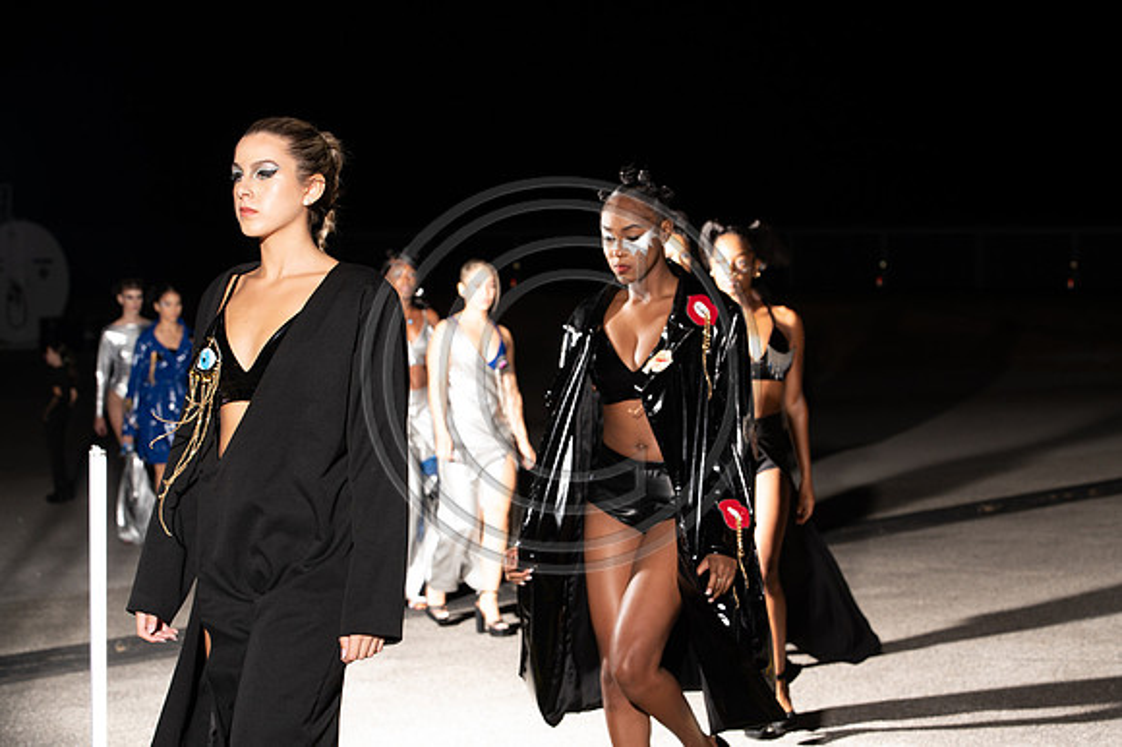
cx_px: 561
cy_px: 374
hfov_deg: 28.9
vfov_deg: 19.4
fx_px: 2180
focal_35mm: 70
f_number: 6.3
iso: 1000
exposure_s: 1/200
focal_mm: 70
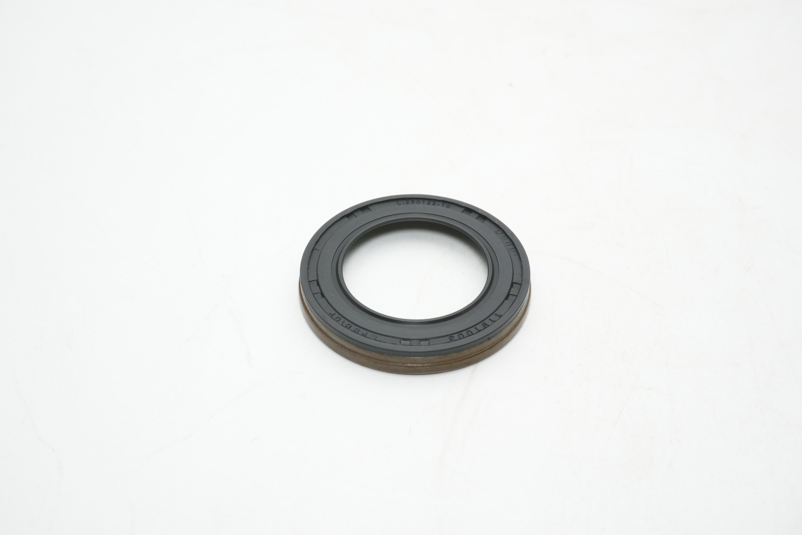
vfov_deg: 28.1
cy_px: 268
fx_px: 1069
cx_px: 401
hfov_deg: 41.1
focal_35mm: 48
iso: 2000
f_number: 11
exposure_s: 1/160
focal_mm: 32
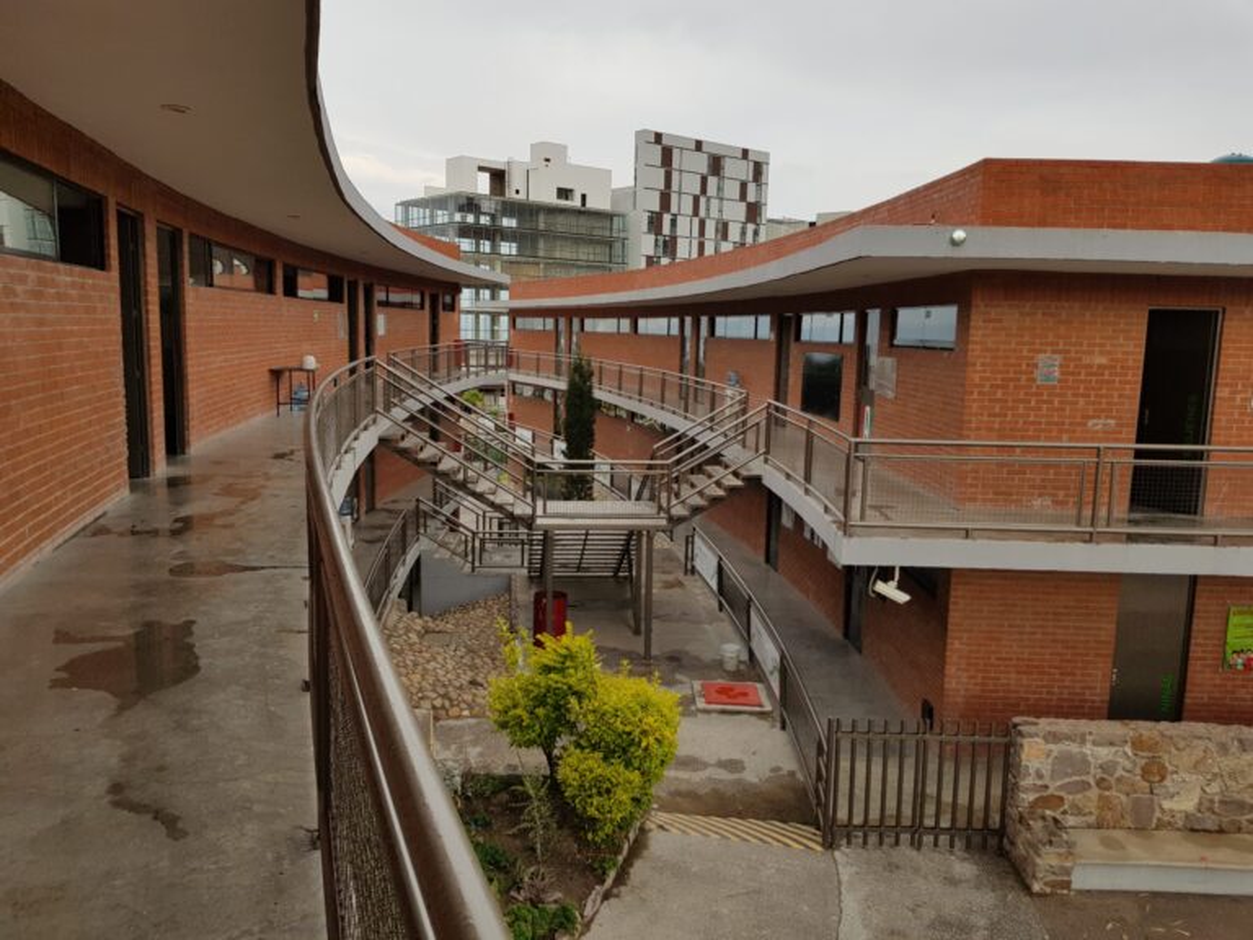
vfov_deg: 53.1
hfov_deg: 67.3
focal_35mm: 26
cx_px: 626
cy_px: 470
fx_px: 941
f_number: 1.7
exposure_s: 1/1224
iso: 40
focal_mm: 4.2
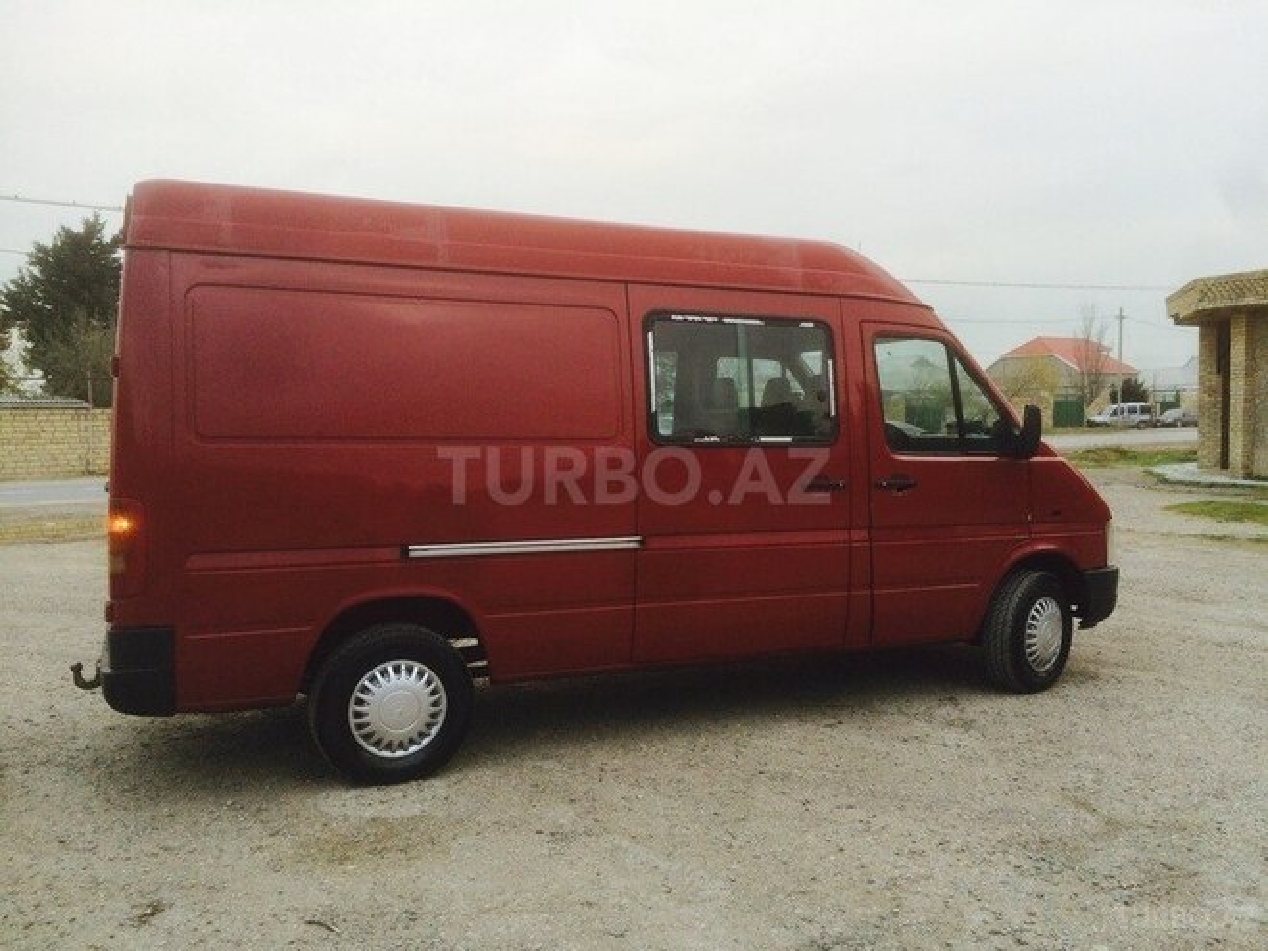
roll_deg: +0.4
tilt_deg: -4.3
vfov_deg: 48.2
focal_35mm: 29
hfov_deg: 61.7
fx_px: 1062
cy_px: 476
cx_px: 634
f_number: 2.2
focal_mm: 4.15
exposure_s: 1/100
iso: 40
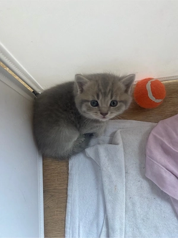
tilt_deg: -77.5
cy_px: 119
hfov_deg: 53.1
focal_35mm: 26
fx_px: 178
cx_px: 89
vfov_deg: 67.3
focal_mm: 4.25
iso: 250
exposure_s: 1/60
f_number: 1.8
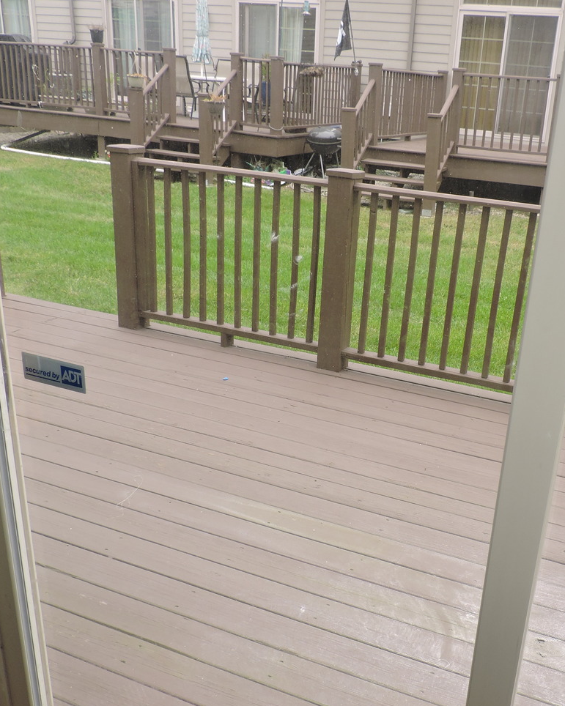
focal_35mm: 35
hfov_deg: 41.7
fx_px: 732
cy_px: 390
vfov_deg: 51.4
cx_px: 377
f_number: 3
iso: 100
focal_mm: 4.3
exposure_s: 1/100
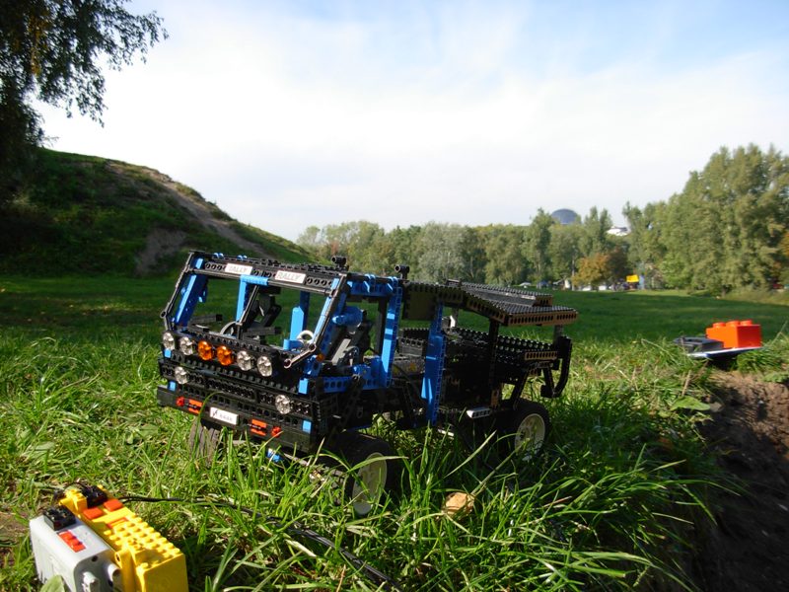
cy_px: 296
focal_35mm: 38
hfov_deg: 49.0
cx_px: 394
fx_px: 866
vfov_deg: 37.7
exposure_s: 1/558
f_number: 2.9
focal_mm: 6.3
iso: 79
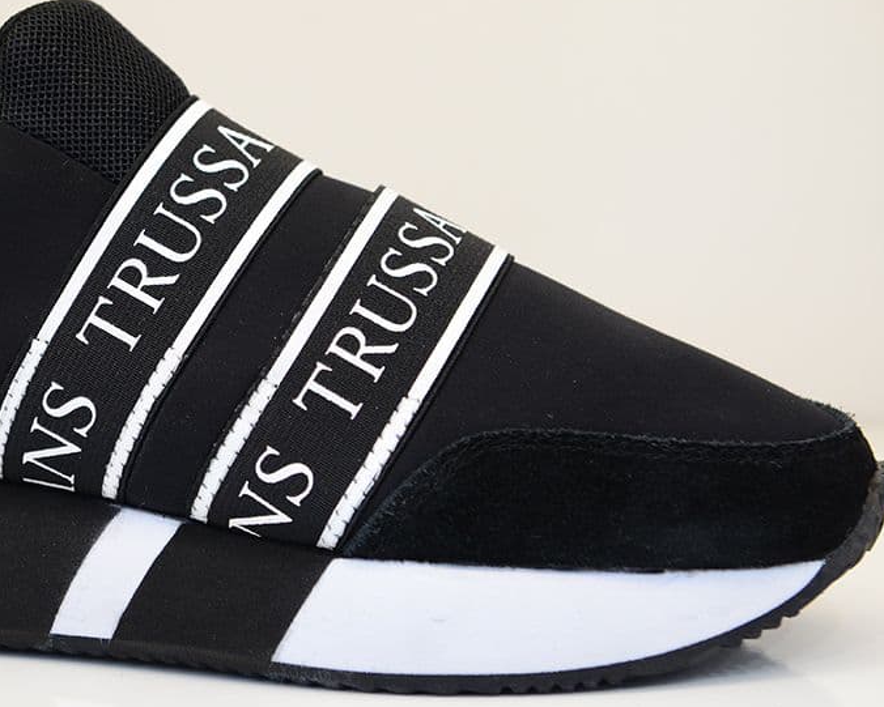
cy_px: 316
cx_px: 217
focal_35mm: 100
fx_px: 2617
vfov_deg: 15.4
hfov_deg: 19.0
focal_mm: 60
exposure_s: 1/200
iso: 640
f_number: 5.6
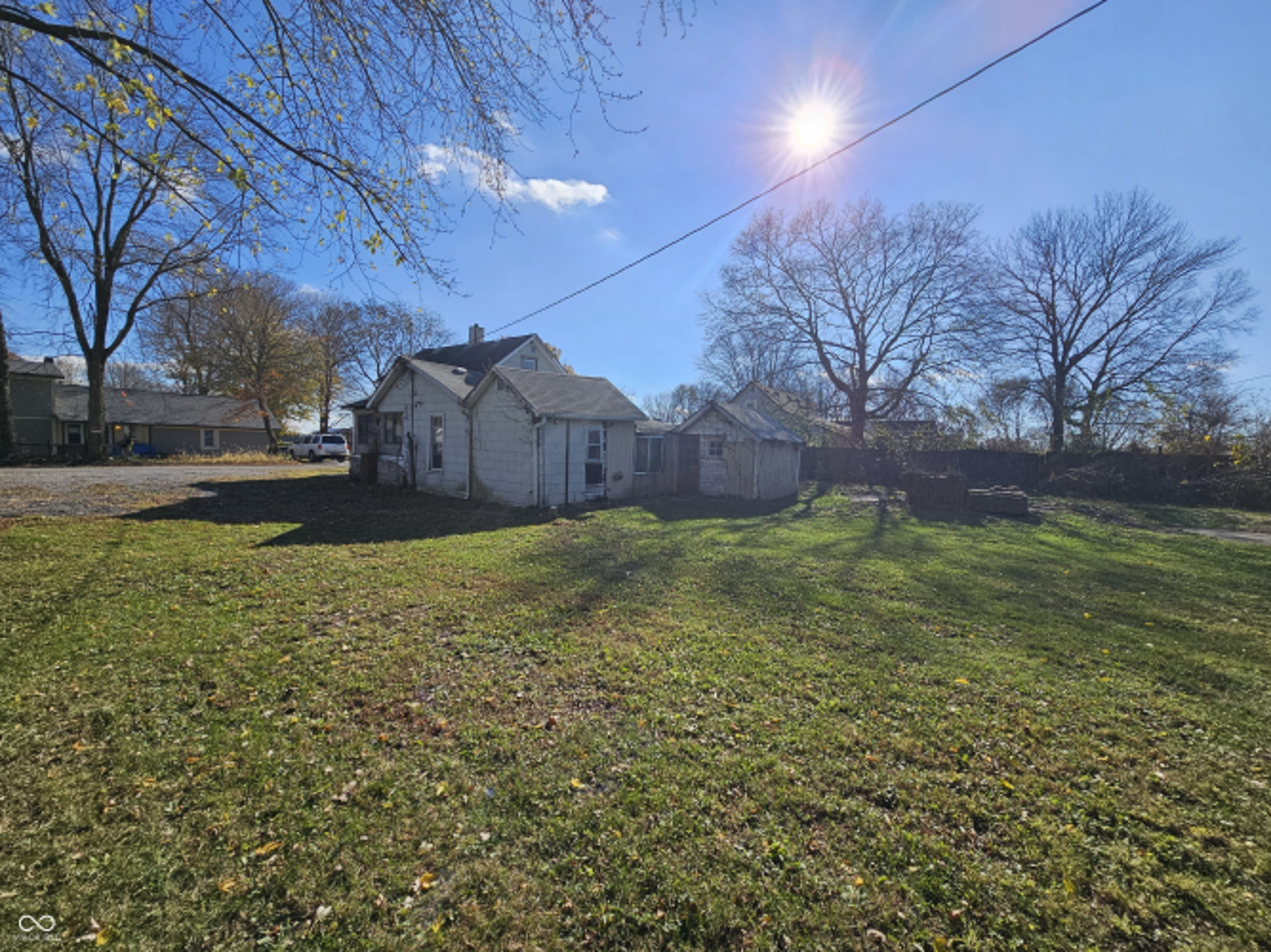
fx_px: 477
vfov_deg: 89.9
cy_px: 476
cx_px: 636
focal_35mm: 13
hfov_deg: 106.2
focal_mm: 2.2
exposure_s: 1/3211
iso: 50
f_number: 2.2
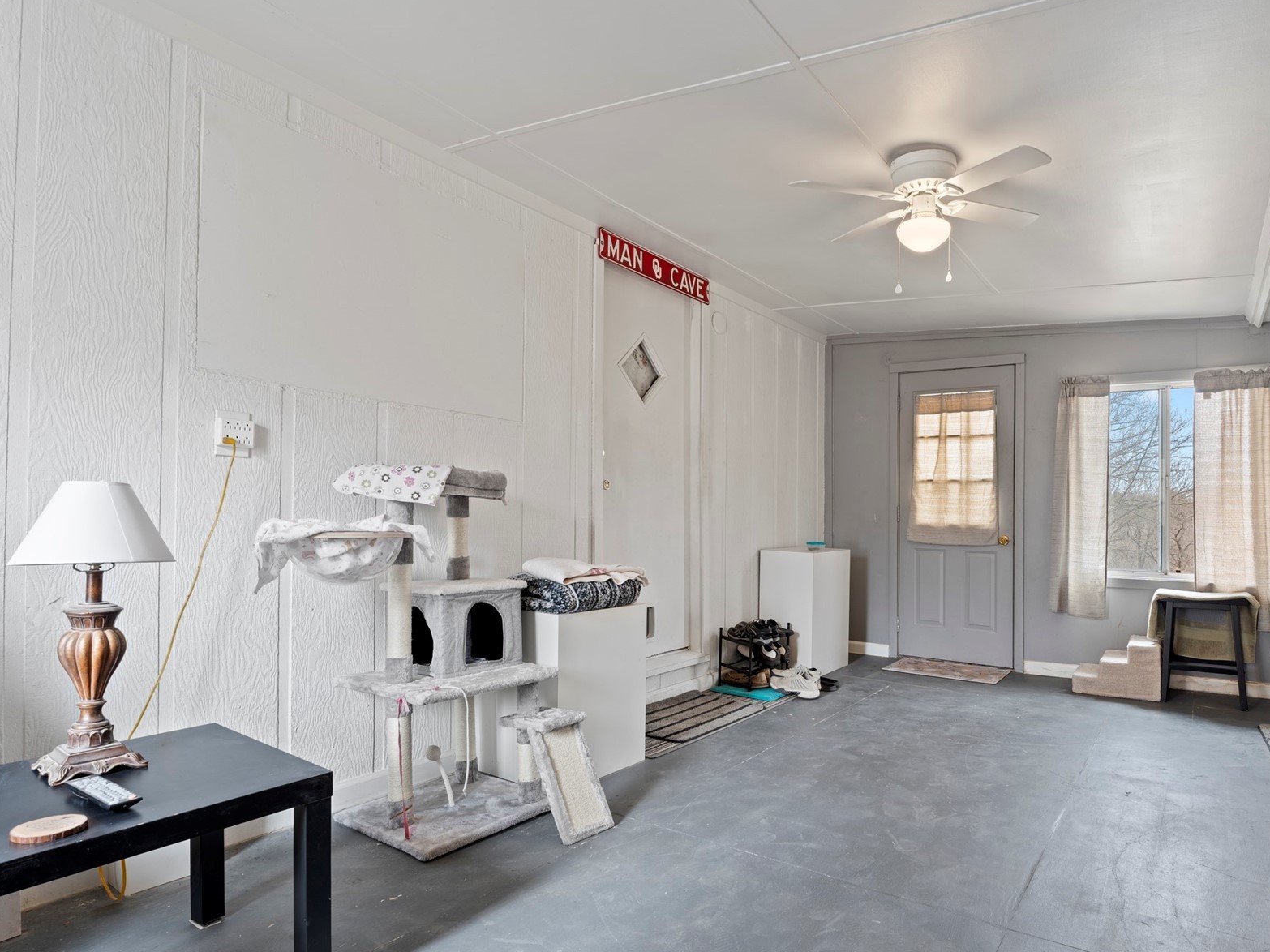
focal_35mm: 20
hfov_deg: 80.7
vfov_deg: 65.8
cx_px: 770
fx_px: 734
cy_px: 529
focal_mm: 16
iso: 160
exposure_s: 1/1.25
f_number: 8
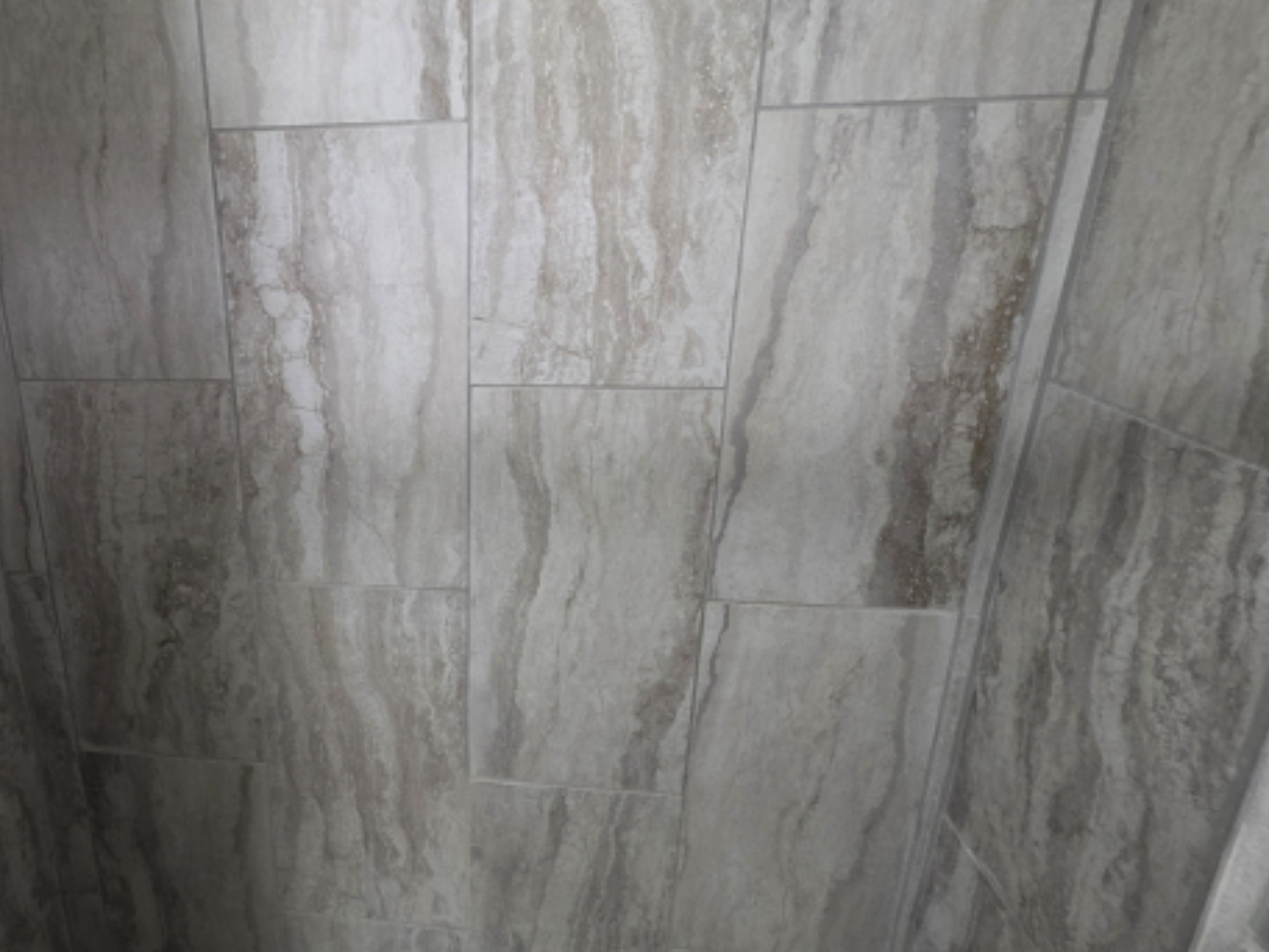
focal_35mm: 19
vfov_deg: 67.6
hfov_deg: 79.9
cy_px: 356
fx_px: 697
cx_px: 360
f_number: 1.9
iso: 640
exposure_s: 1/60
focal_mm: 2.2
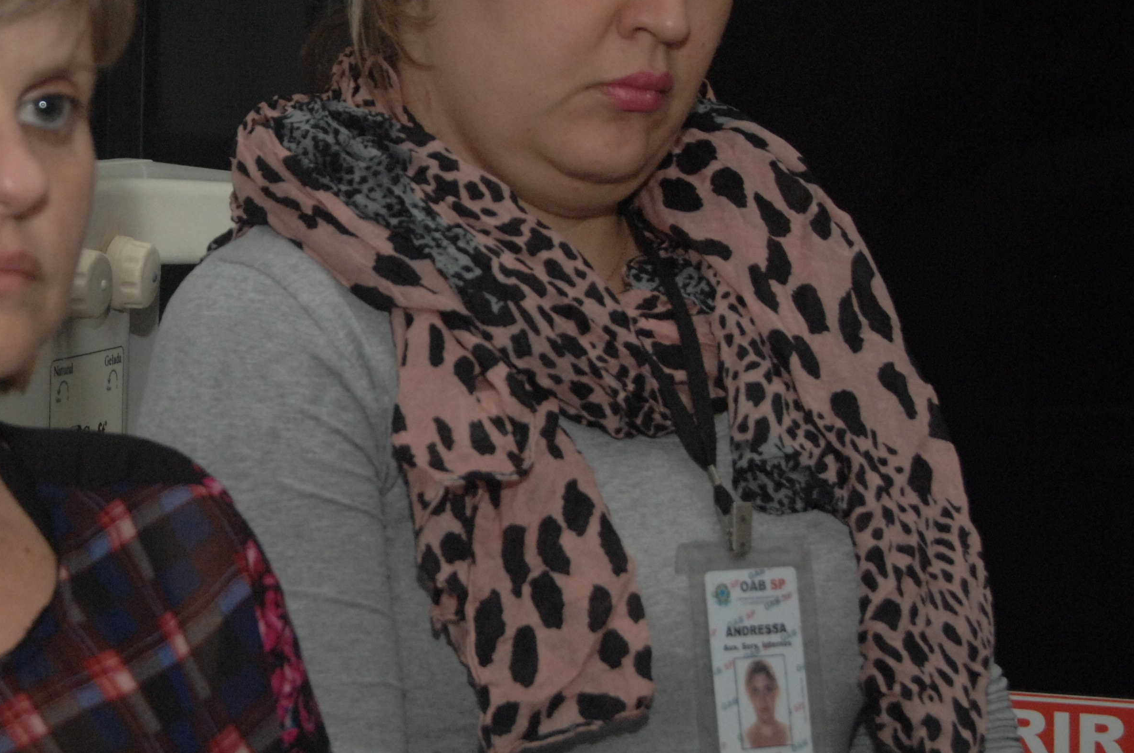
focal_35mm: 119
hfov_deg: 17.1
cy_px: 310
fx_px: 3744
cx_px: 188
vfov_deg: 11.5
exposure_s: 1/250
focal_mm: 44
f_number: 7.1
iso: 800
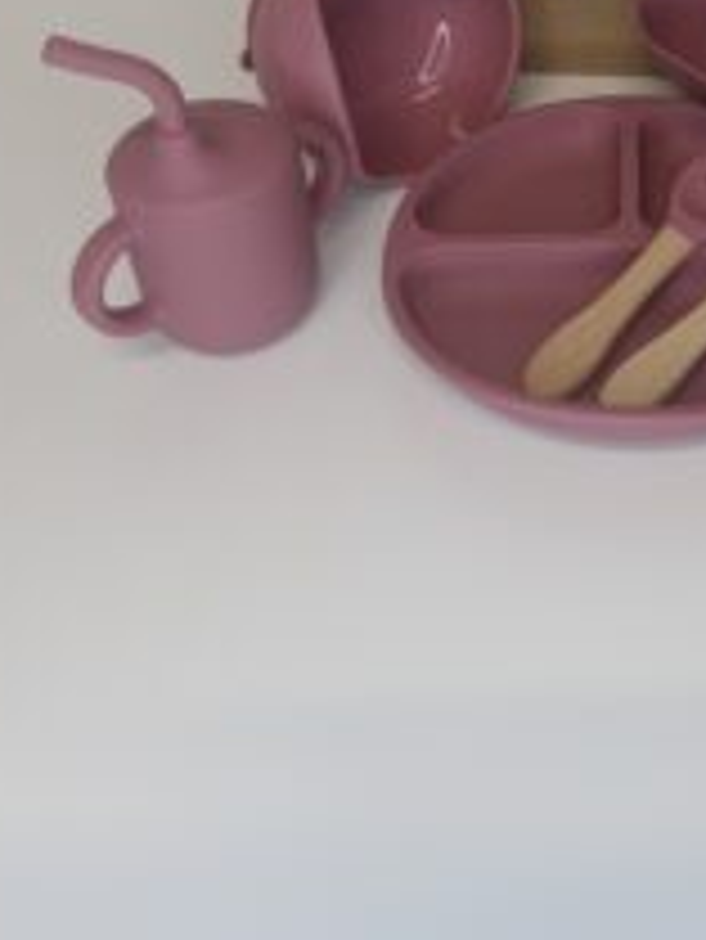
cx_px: 607
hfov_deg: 31.7
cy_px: 121
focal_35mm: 44
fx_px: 1195
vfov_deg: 40.2
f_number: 1.8
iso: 50
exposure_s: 1/50
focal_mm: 5.54
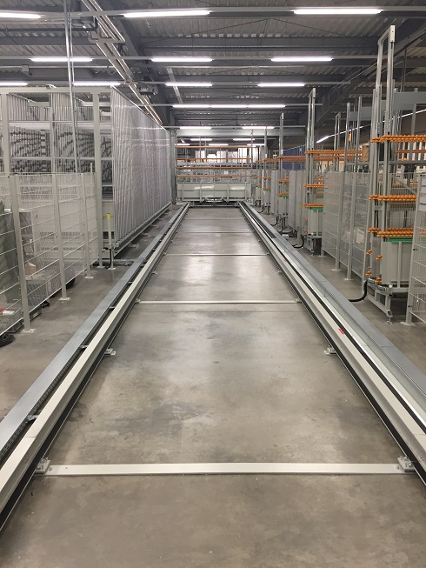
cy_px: 284
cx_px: 213
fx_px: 476
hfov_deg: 48.2
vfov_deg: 61.7
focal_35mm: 29
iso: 100
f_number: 2.2
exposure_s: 1/33
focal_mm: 4.15
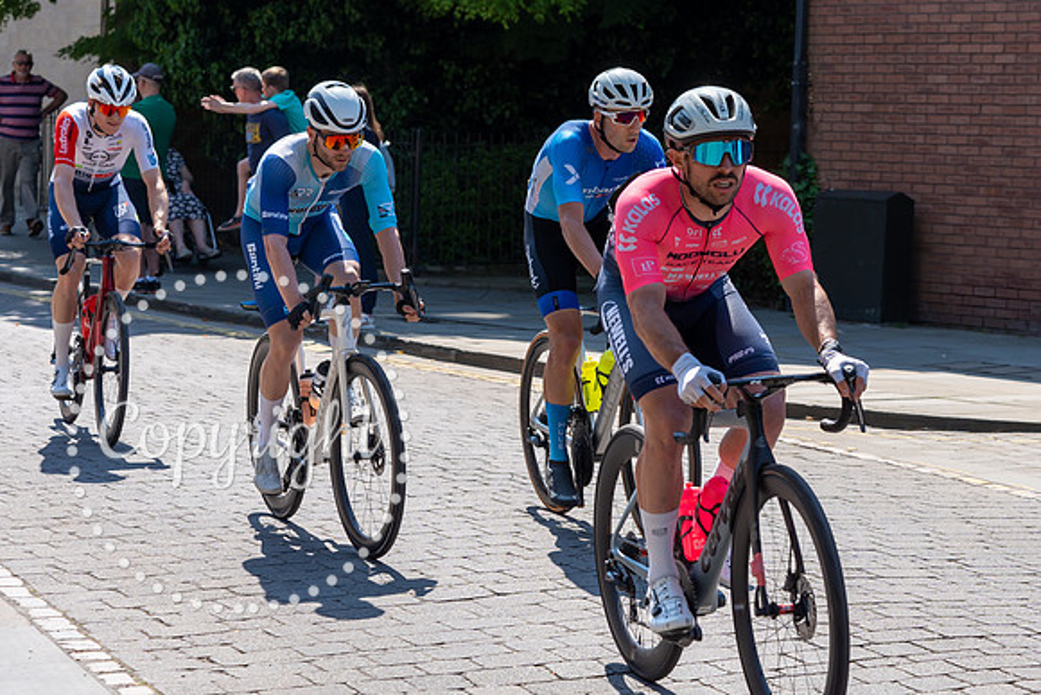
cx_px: 760
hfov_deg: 20.4
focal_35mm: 99
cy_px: 188
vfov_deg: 13.8
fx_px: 2872
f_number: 5
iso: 160
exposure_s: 1/800
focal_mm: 68
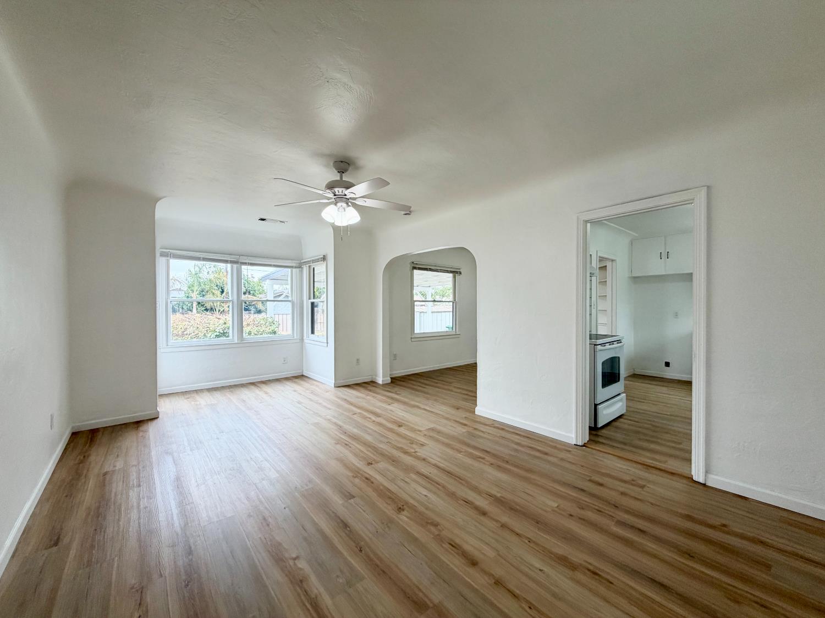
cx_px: 412
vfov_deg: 85.7
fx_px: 334
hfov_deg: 102.1
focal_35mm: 14
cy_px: 309
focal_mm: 2.22
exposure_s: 1/120
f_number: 2.2
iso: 100
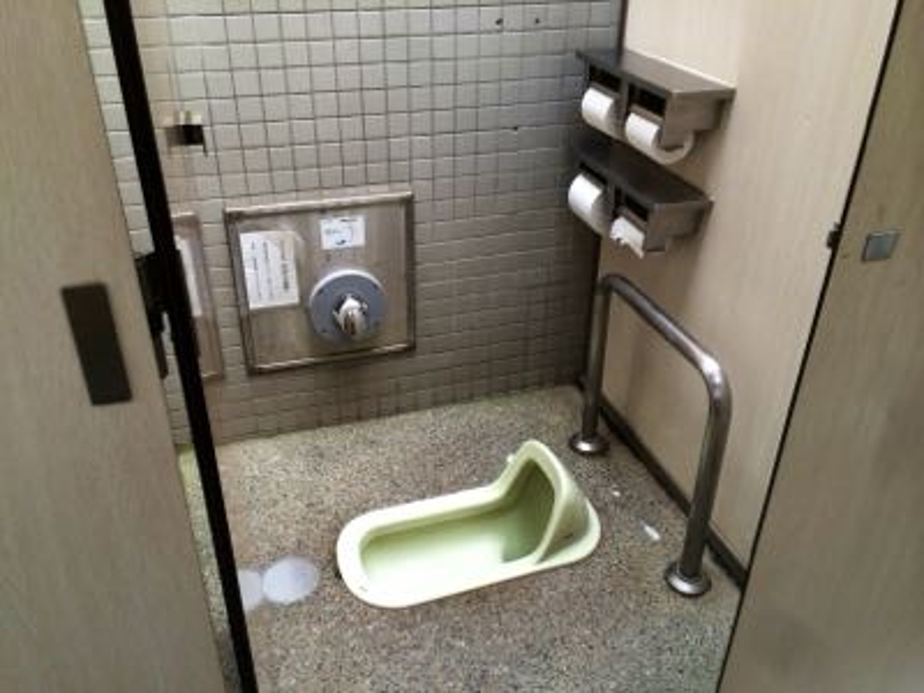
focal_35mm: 30
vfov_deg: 46.8
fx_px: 801
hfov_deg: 60.0
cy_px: 346
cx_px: 462
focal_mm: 4.12
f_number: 2.2
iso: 125
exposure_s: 1/33
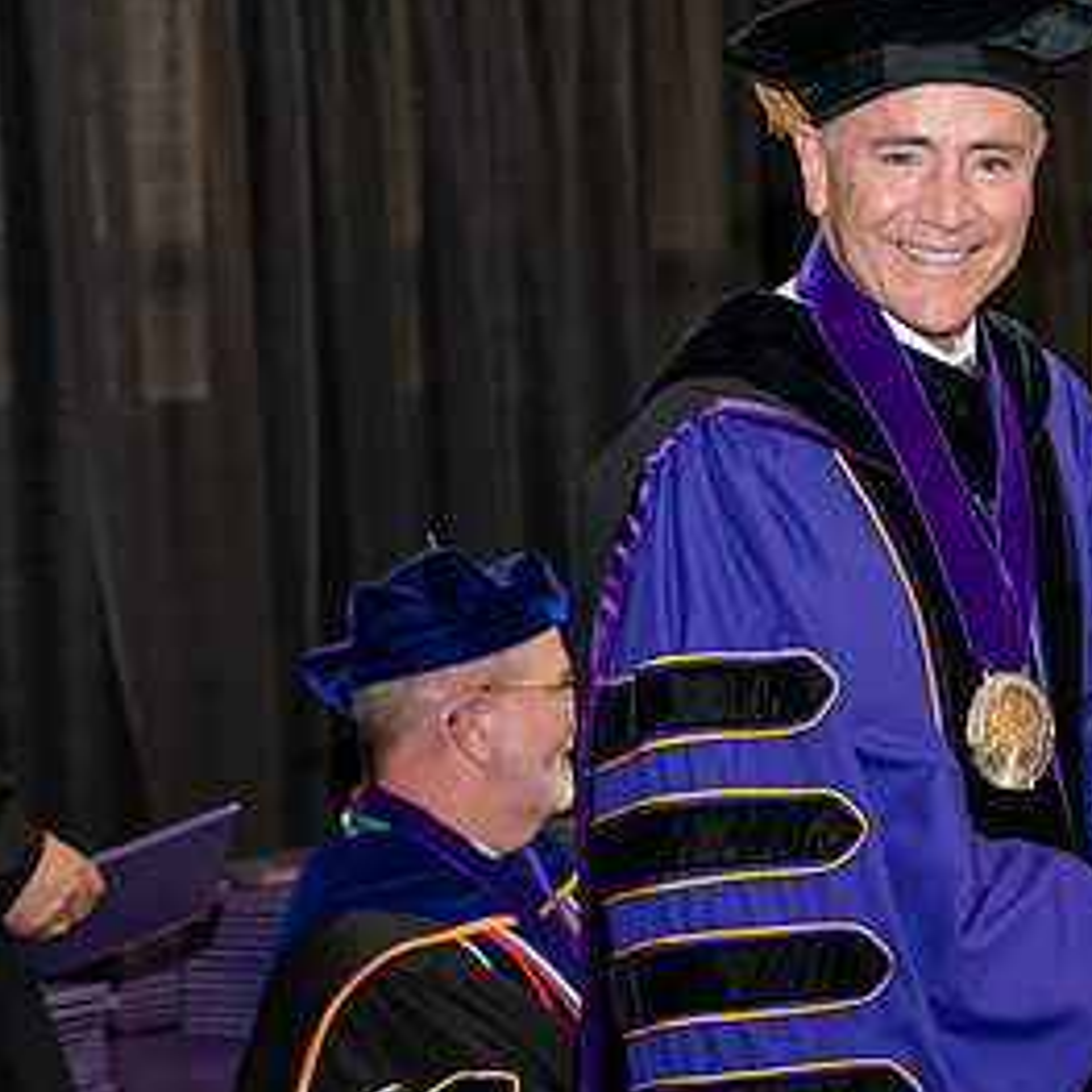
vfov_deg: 13.3
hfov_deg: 13.2
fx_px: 4675
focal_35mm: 131
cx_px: 1063
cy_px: 654
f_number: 5
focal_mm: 70
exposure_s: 1/200
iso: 2500
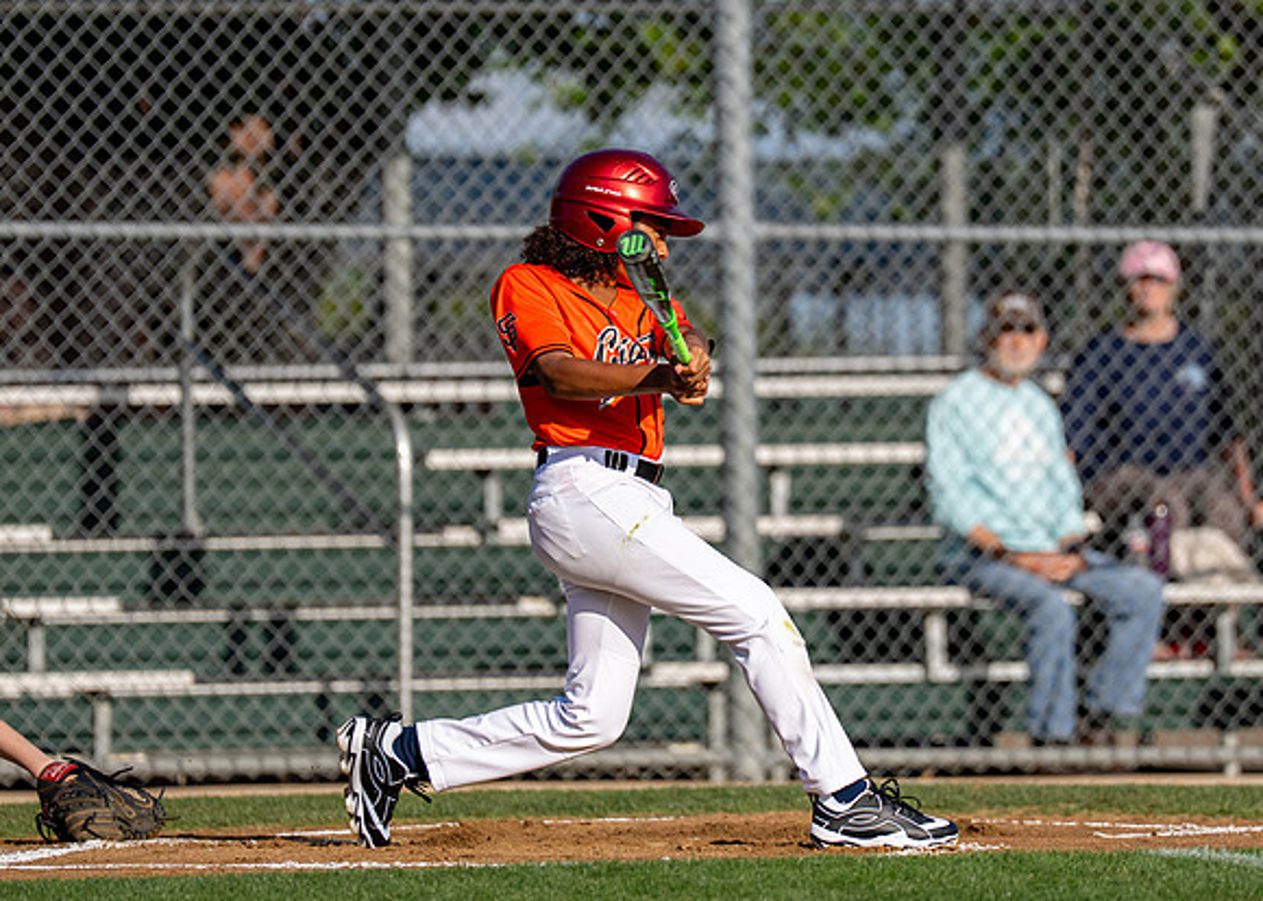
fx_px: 13750
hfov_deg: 5.3
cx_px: 765
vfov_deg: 3.8
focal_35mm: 383
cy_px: 348
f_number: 2.8
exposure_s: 1/2500
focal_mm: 200
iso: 100
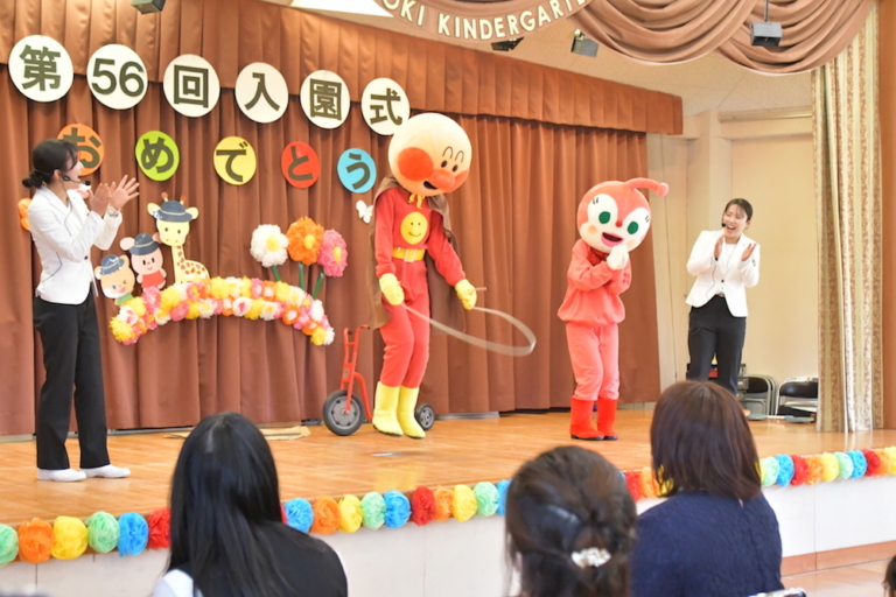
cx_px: 448
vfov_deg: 23.8
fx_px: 1419
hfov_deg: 35.1
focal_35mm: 57
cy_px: 298
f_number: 4.5
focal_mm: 38
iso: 6400
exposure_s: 1/250
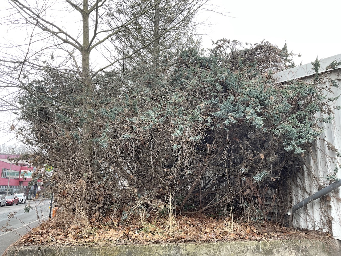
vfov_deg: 48.2
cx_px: 170
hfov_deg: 61.7
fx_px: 286
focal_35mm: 29
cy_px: 128
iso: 25
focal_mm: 3
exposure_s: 1/122
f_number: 1.8
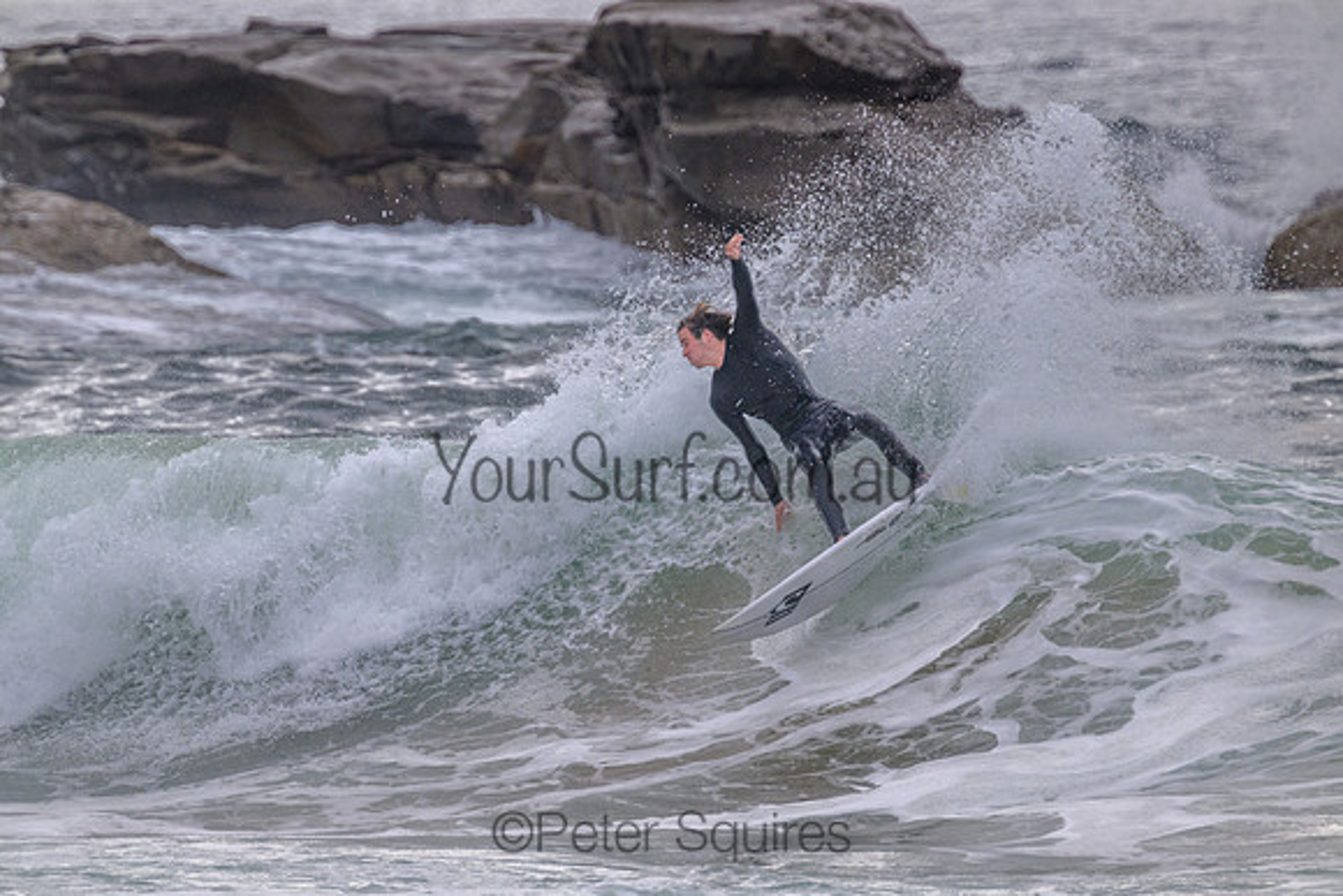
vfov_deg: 1.7
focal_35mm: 800
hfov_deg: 2.6
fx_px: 29850
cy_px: 448
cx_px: 672
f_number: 11
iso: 1400
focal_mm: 800
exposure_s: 1/1600
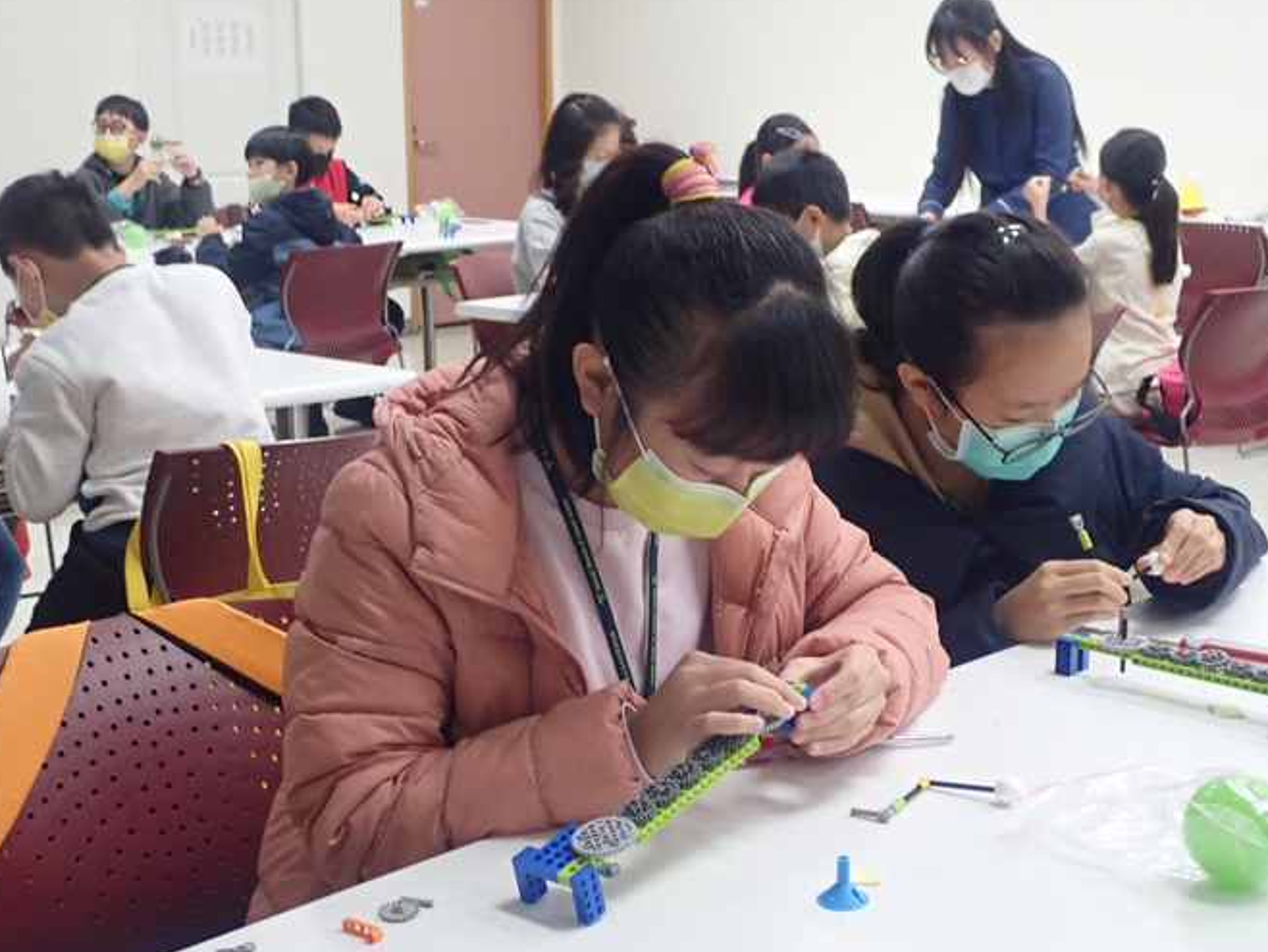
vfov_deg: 29.7
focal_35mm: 49
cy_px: 529
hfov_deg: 38.9
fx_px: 1796
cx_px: 663
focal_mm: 7.86
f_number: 2.9
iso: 500
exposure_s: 1/60
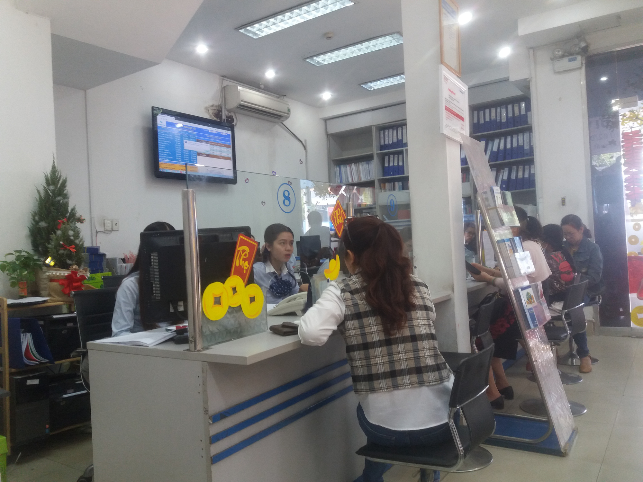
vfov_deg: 49.7
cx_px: 322
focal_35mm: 28
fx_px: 520
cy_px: 241
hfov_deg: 63.4
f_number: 1.9
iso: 100
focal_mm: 3.7
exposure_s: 1/33
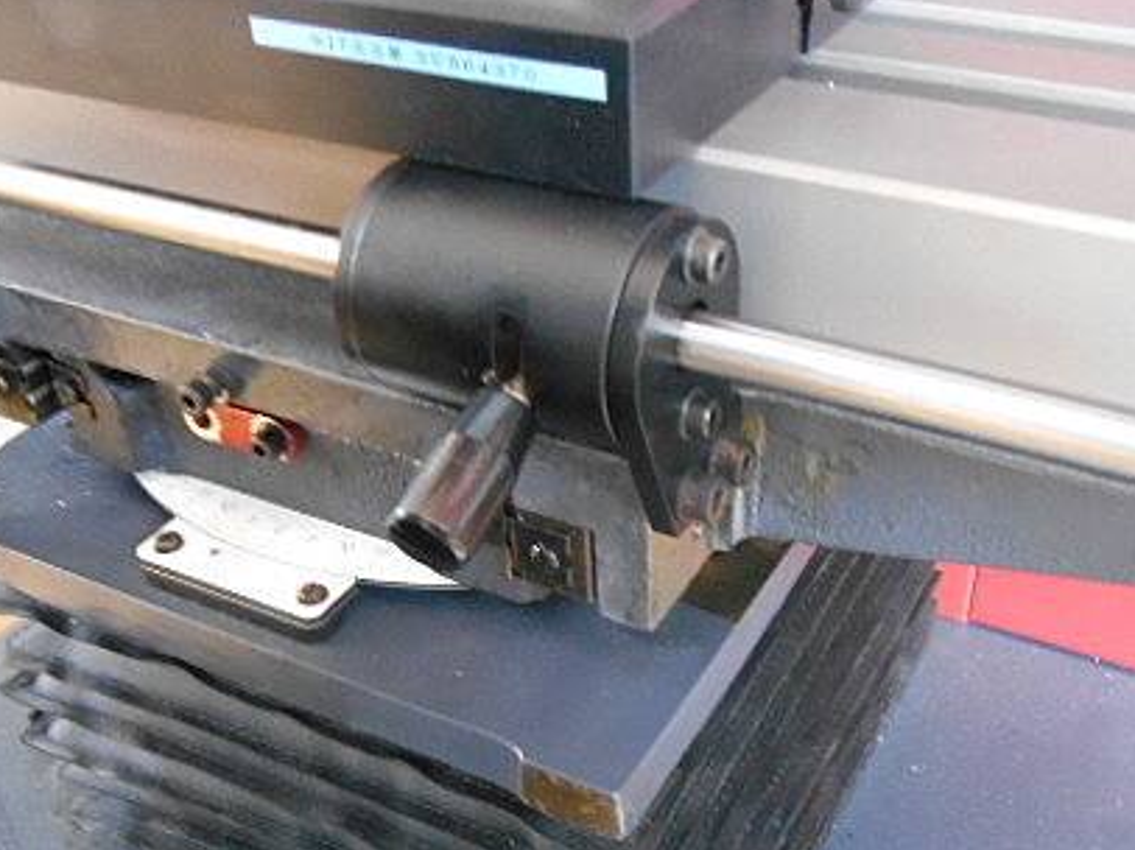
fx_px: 1344
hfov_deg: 45.8
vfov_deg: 34.8
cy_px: 565
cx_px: 565
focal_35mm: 41
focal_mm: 4.7
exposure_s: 1/10
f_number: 3.4
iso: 800
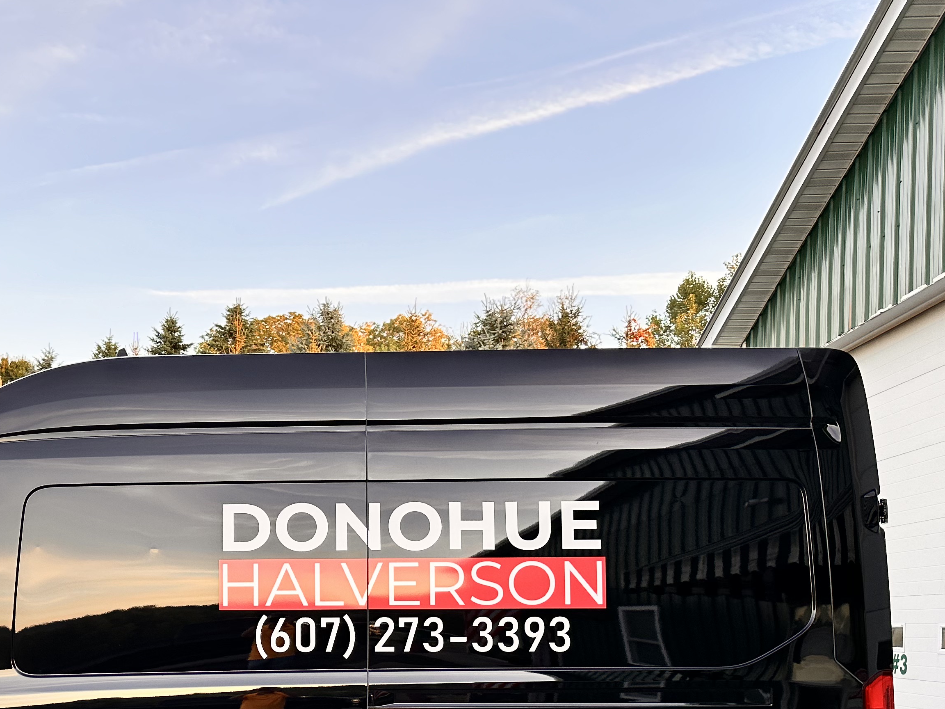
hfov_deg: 43.3
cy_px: 611
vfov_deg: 32.9
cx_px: 231
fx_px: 1147
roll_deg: -1.9
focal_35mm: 42
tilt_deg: -1.1
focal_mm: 6.86
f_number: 1.78
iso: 80
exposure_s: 1/121
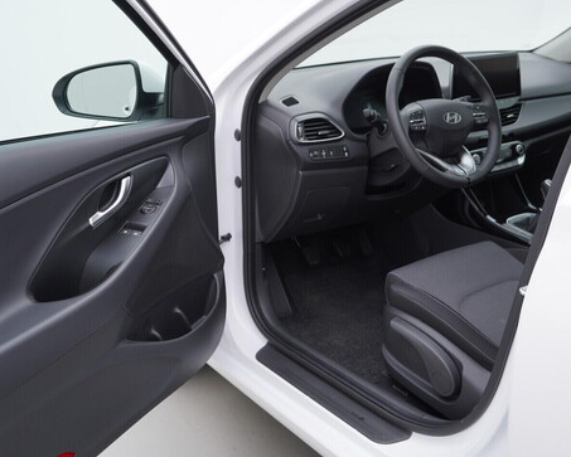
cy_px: 228
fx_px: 693
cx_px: 281
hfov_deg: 44.8
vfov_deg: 36.5
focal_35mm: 41
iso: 125
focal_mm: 24
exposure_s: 1/60
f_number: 3.5
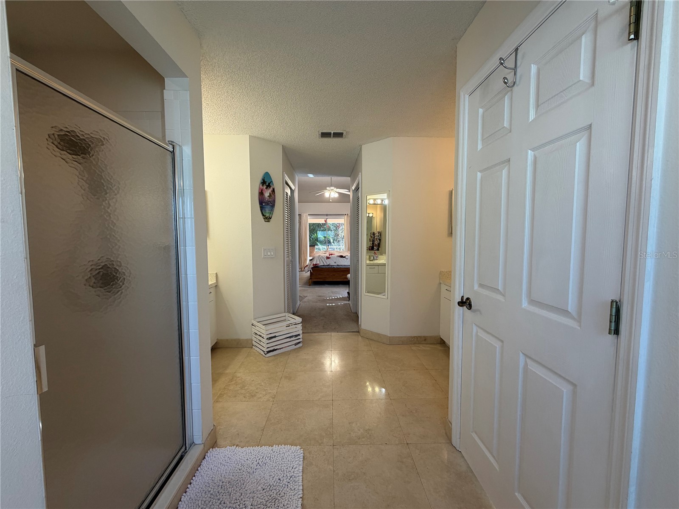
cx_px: 340
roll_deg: +0.4
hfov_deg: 102.1
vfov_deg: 85.7
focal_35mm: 14
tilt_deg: -4.2
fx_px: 275
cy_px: 254
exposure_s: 1/120
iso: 125
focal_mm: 2.22
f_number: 2.2
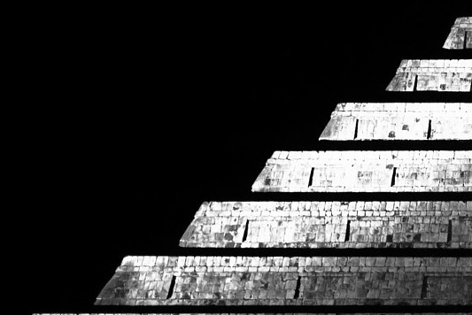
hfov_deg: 17.6
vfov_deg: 13.1
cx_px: 699
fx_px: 1377
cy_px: 125
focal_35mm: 105
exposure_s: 1/40
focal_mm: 35
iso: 12800
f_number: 1.8
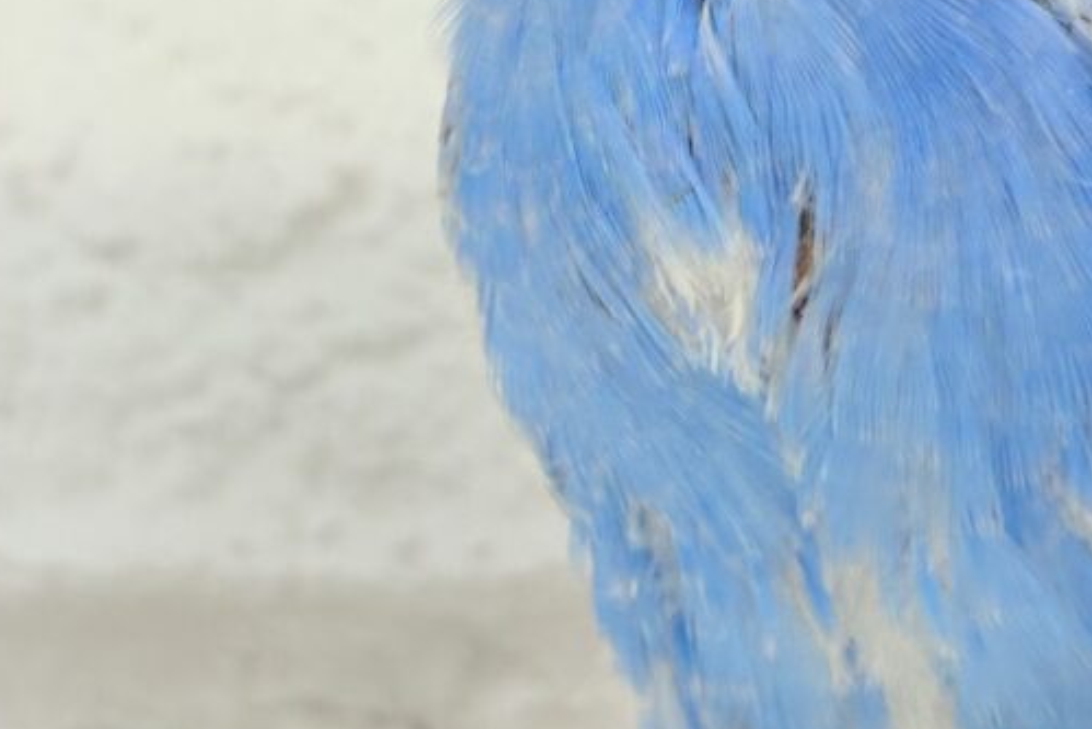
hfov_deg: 15.8
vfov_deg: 10.4
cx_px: 654
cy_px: -116
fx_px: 3944
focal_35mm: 130
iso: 80
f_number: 1.6
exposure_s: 1/100
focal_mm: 5.96
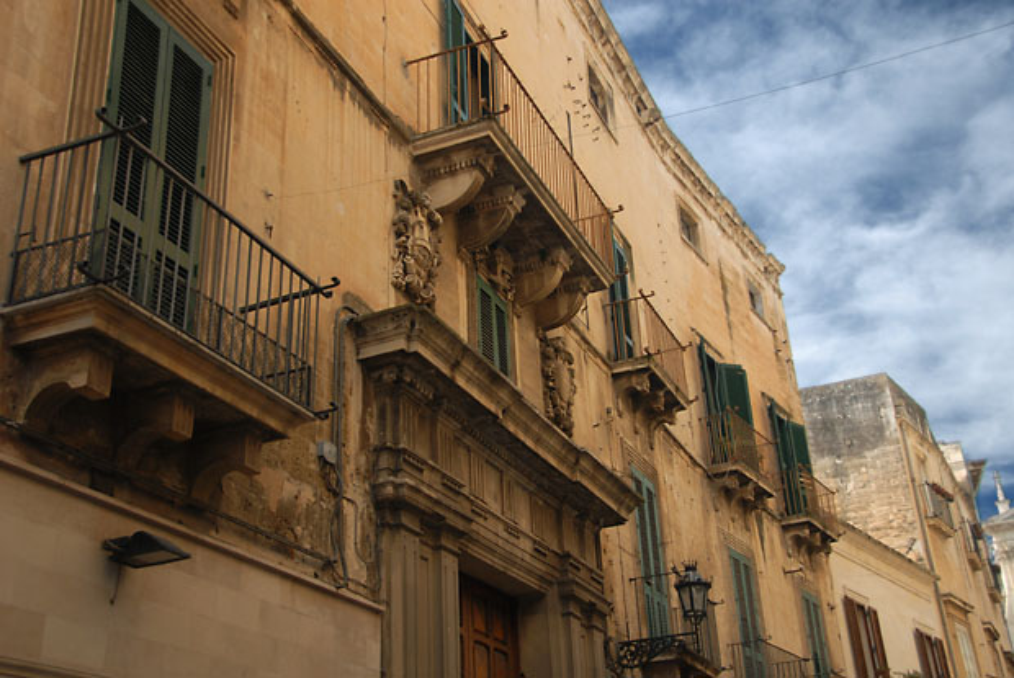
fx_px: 1142
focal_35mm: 40
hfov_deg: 47.9
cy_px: 339
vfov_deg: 33.1
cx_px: 507
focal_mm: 27
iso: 200
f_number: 4
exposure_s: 1/320
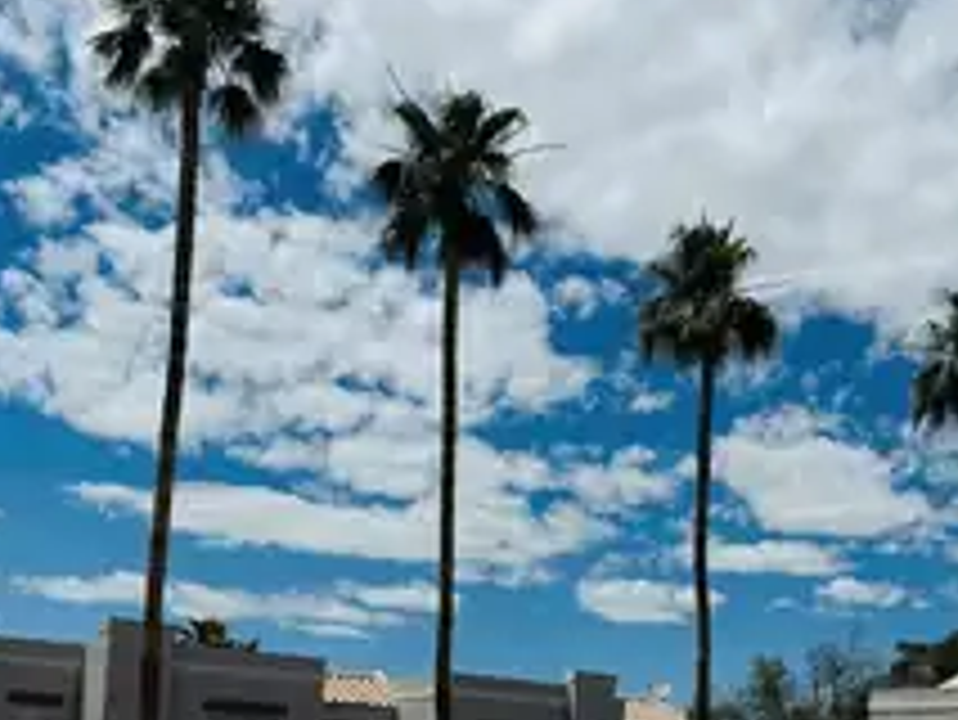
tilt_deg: +4.3
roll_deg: -1.6
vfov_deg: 30.7
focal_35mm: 45
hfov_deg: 41.7
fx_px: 1246
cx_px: 603
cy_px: 657
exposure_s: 1/12346
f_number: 1.78
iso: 80
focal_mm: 6.76
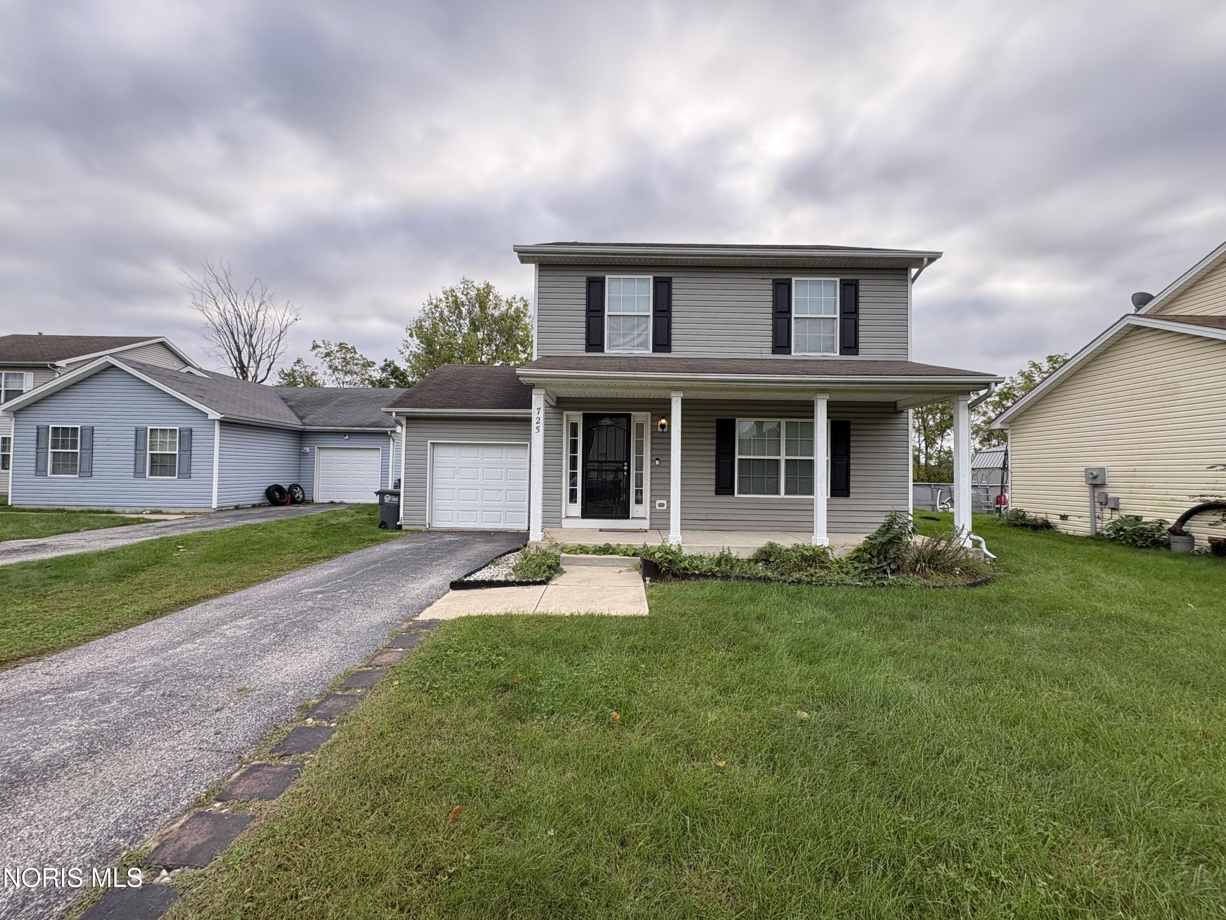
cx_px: 613
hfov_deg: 102.1
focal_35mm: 14
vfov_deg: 85.7
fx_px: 496
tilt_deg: +2.0
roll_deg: -0.5
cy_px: 460
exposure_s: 1/379
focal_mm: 2.22
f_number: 2.2
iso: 64
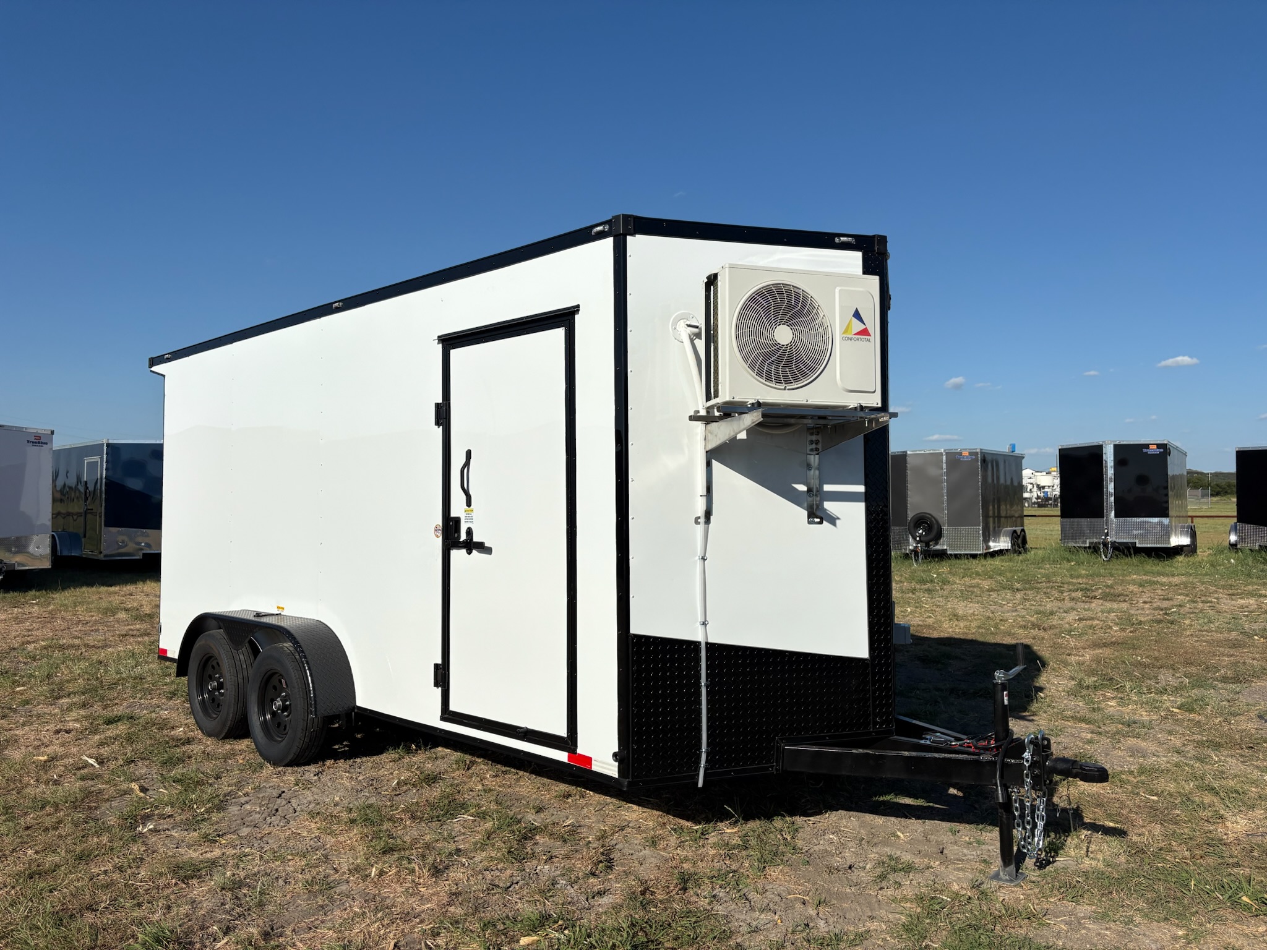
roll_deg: +0.6
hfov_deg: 67.3
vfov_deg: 53.1
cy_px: 475
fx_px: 952
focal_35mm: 26
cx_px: 634
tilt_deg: +1.8
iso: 40
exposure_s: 1/10101
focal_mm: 5.96
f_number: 1.6
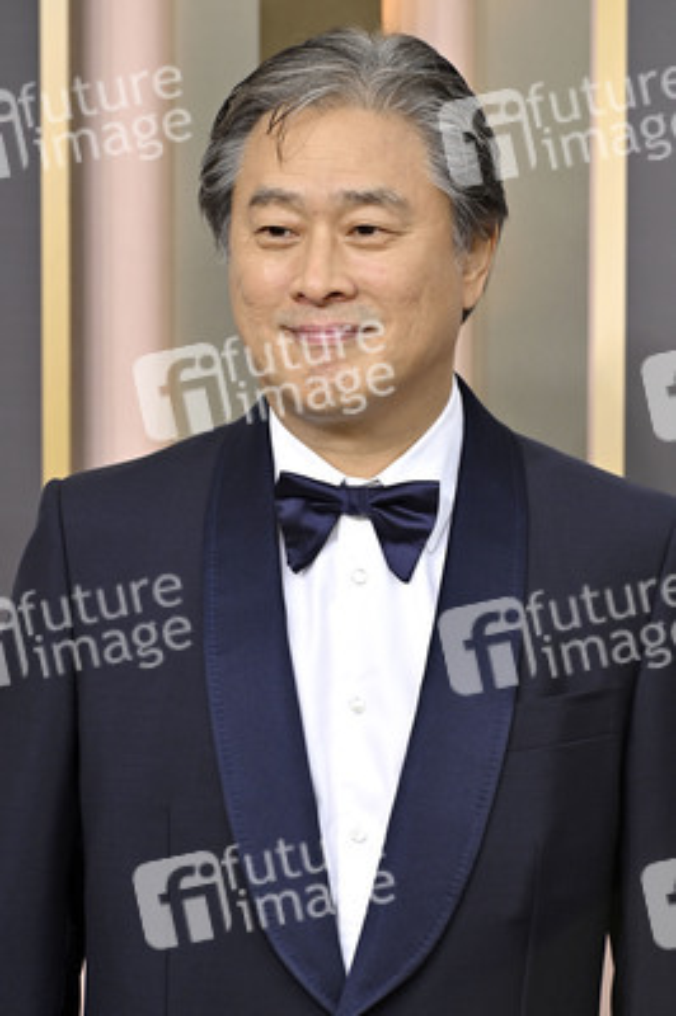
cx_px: 338
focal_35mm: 220
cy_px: 508
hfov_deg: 6.2
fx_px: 6207
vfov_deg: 9.4
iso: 800
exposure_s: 1/640
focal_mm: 220
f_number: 8
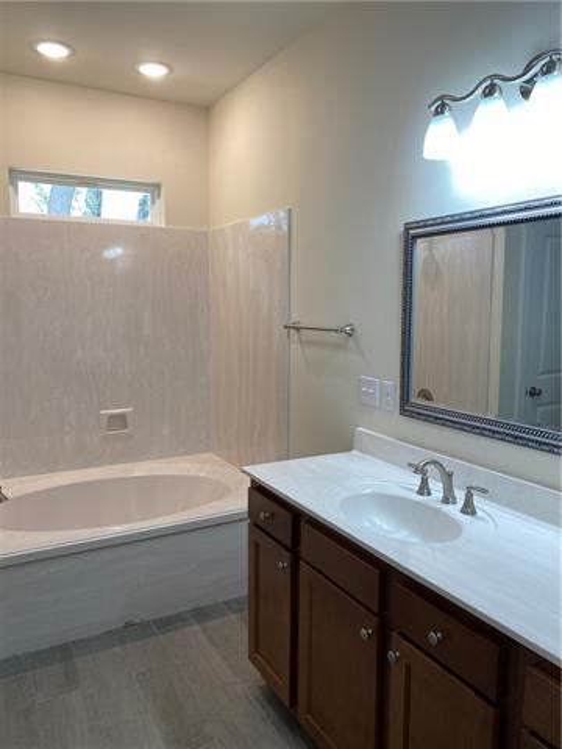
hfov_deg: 53.1
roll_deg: -0.2
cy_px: 374
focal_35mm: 26
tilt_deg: -7.6
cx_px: 281
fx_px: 563
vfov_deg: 67.3
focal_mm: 4.25
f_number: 1.8
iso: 50
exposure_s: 1/120
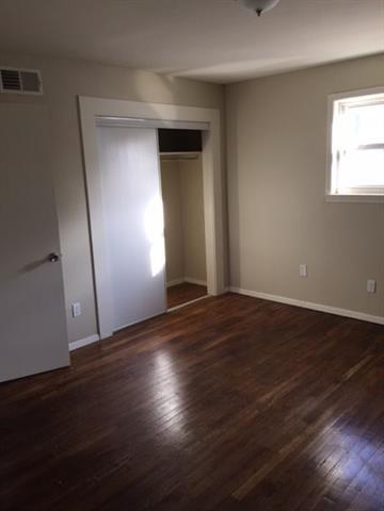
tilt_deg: -10.6
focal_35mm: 29
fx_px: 429
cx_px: 192
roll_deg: +2.9
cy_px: 256
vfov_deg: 61.7
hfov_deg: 48.2
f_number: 2.2
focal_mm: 4.15
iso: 40
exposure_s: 1/40
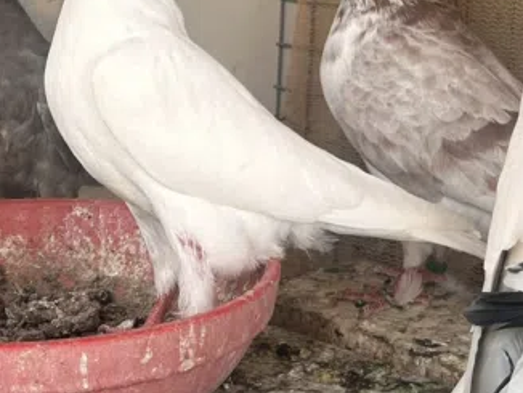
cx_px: 178
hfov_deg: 37.1
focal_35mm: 51
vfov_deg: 28.3
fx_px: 771
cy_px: 114
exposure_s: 1/380
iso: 50
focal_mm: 5.7
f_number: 1.5
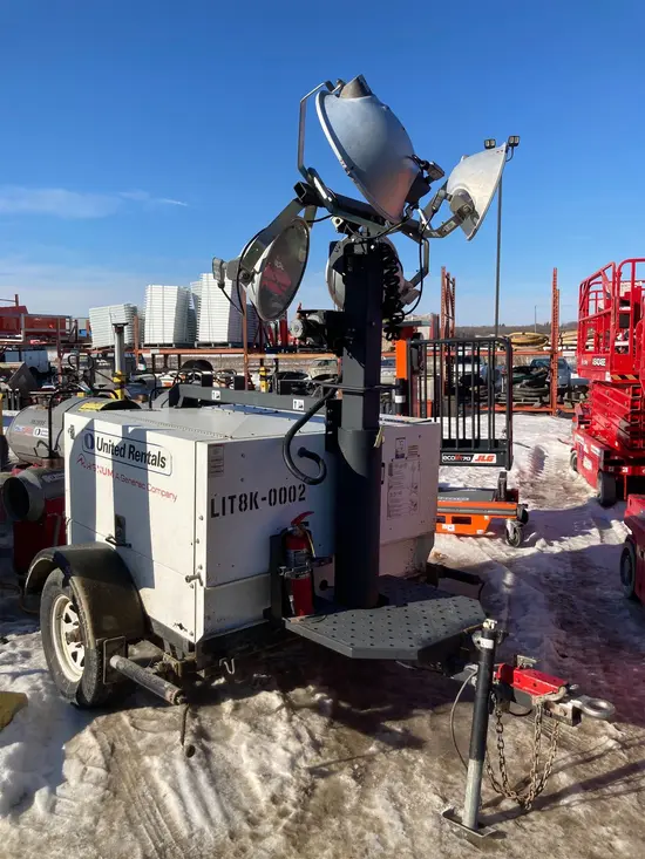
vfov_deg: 63.4
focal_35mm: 28
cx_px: 322
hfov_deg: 49.8
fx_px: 695
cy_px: 430
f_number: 1.8
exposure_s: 1/2404
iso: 20
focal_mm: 3.99
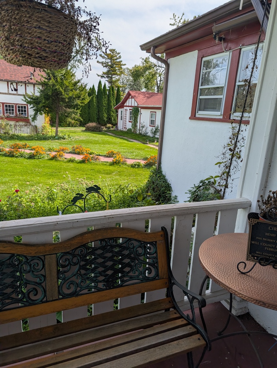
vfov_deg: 71.5
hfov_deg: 56.9
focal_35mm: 24
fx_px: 255
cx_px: 138
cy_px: 184
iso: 22
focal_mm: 6.9
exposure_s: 1/992
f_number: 1.68
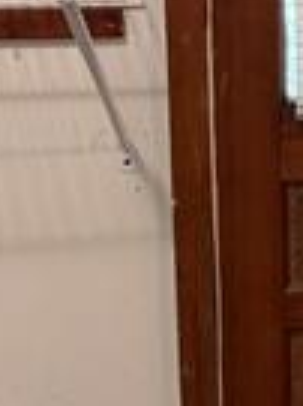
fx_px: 1333
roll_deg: -2.3
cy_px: 24
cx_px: 795
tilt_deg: -7.5
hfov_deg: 10.6
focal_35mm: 114
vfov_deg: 17.0
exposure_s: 1/60
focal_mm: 6.76
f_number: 1.78
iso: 200
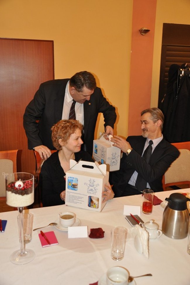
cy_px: 142
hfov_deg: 36.8
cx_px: 95
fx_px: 286
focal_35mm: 36
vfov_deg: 53.2
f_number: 3.8
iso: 800
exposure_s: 1/60
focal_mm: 24
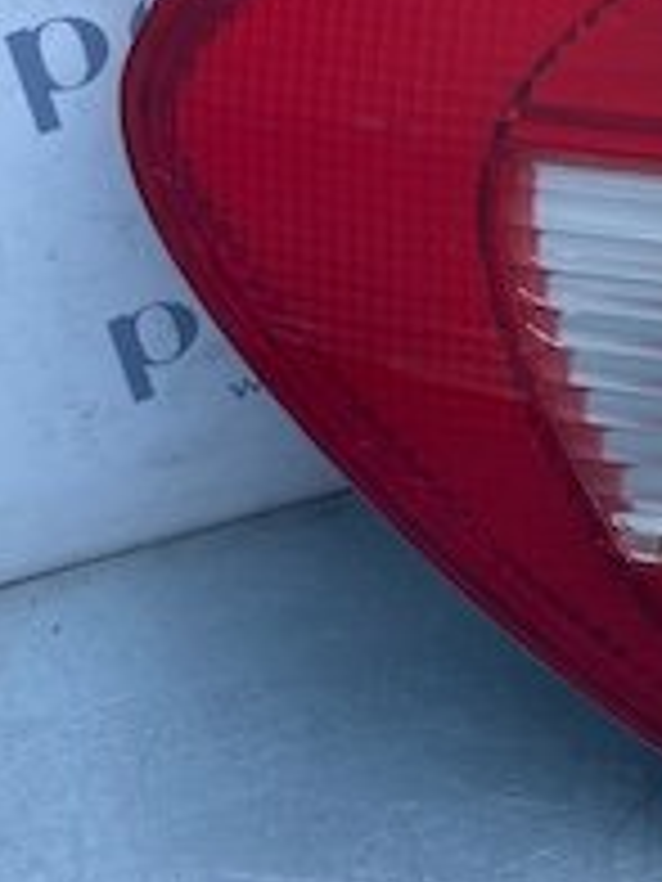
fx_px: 2167
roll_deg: -10.9
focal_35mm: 85
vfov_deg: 22.9
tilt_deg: -34.5
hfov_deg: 15.9
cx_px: 1000
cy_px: 261
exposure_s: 1/728
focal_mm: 4.25
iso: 32
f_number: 1.8
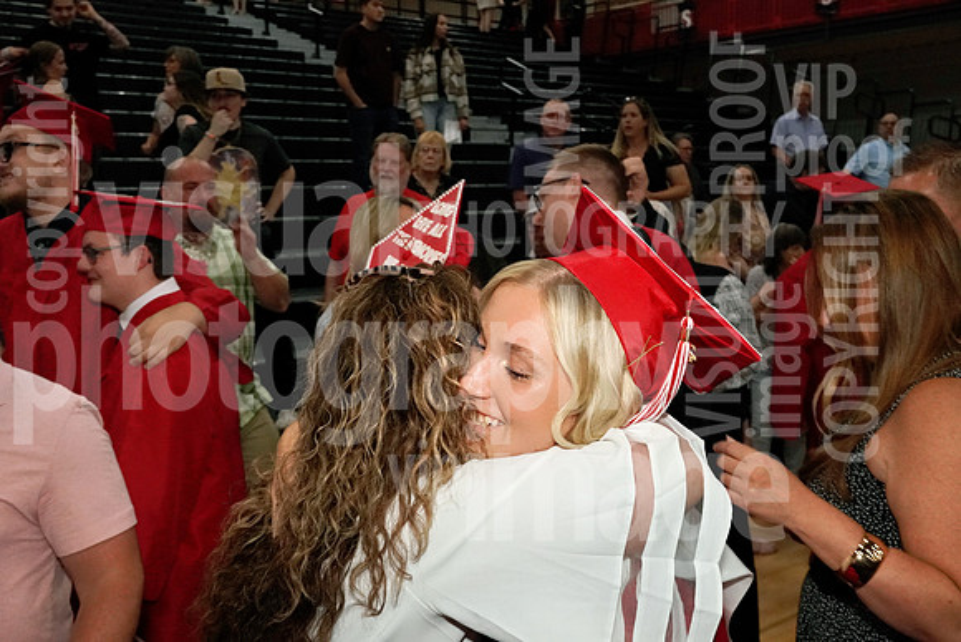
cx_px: 480
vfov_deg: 30.9
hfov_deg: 45.0
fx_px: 1161
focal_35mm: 44
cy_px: 321
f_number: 8
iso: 3200
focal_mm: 29
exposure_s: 1/100
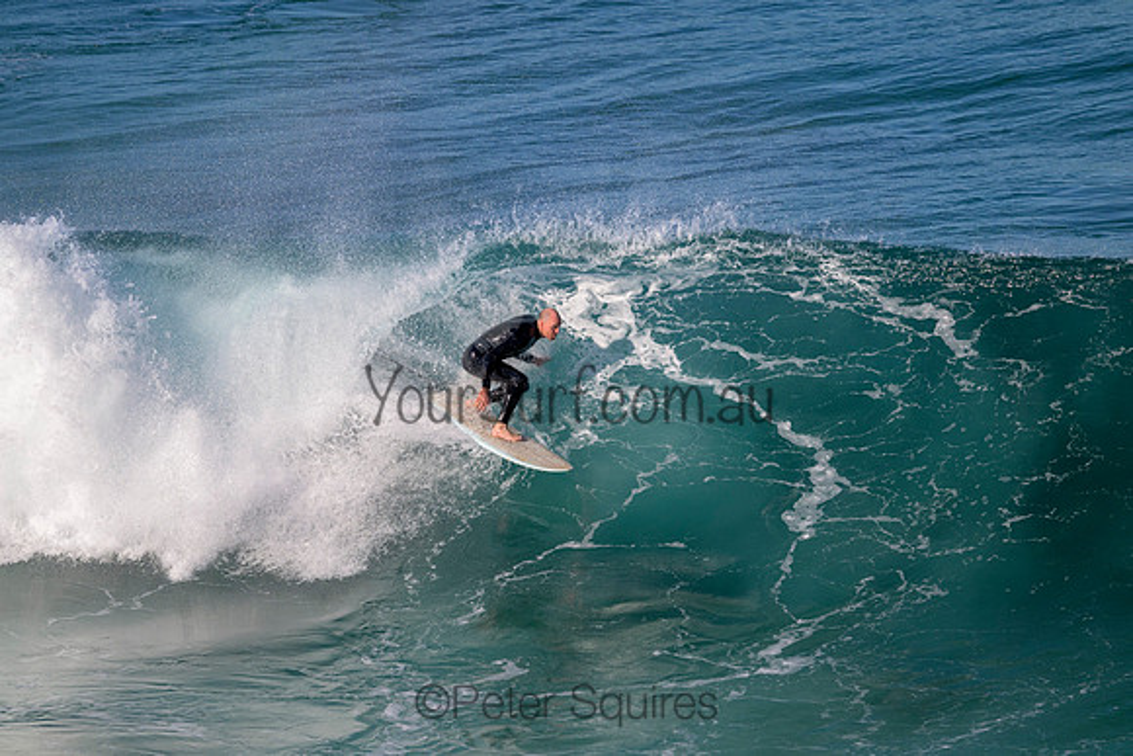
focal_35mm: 430
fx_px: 13536
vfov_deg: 3.2
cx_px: 566
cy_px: 378
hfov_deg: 4.8
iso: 1100
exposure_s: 1/2000
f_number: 11
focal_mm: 430
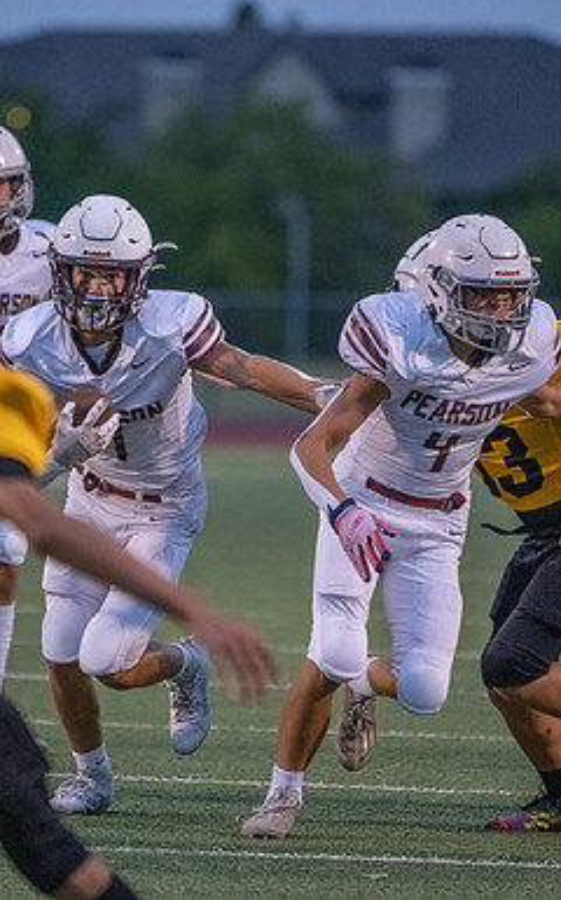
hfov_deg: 2.1
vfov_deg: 3.4
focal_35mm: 615
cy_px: 450
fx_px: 15073
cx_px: 154
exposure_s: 1/1000
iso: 8000
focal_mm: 400
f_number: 5.6
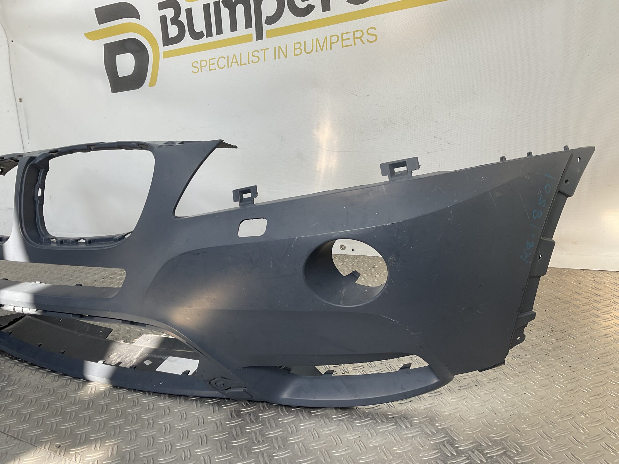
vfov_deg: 48.2
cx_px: 310
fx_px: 519
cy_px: 232
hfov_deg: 61.7
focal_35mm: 29
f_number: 1.8
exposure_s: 1/127
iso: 16
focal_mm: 3
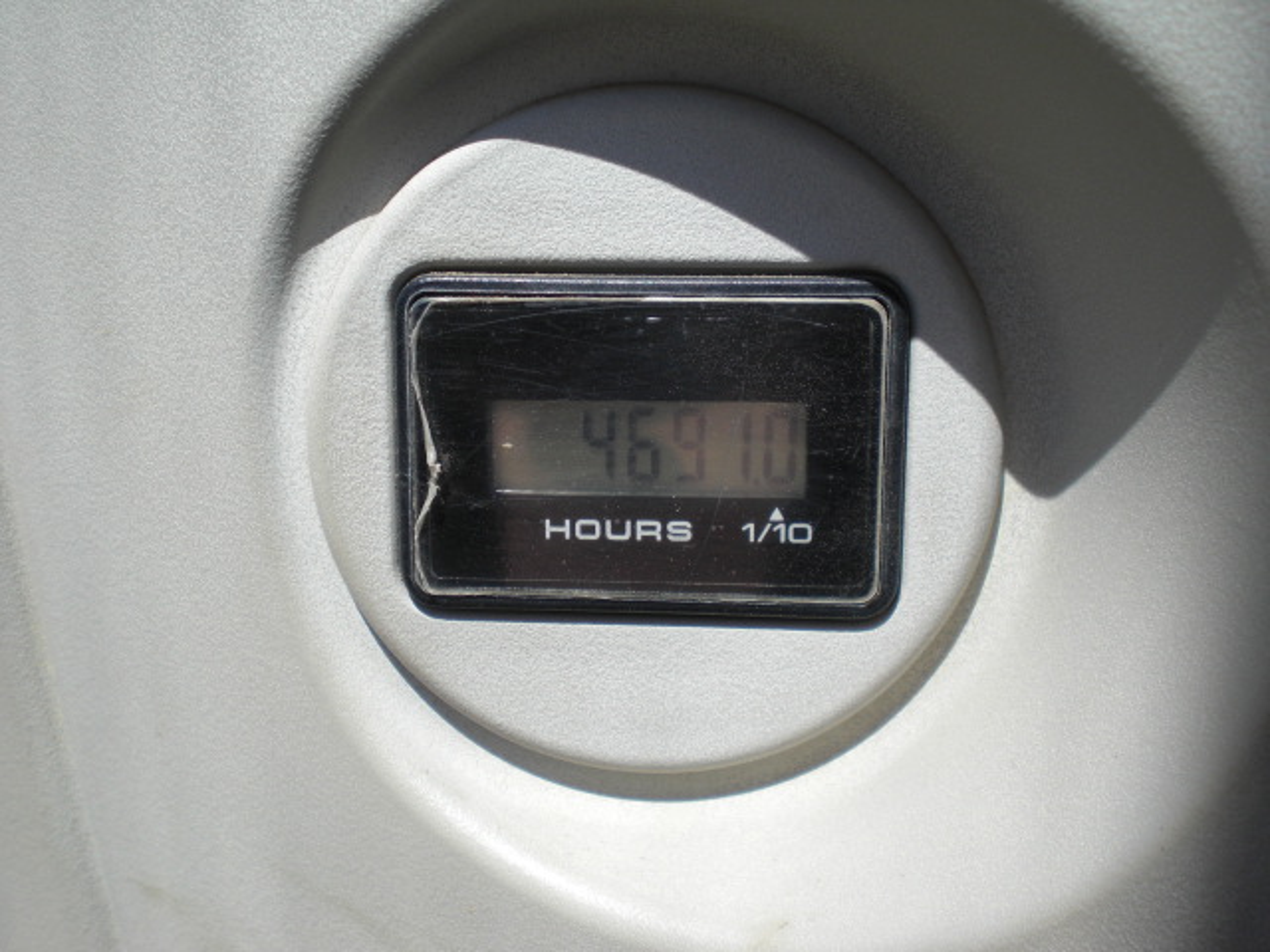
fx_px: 1394
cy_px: 476
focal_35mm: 38
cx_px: 635
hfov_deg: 49.0
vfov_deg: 37.7
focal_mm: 6.3
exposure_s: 1/500
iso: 64
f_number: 3.1
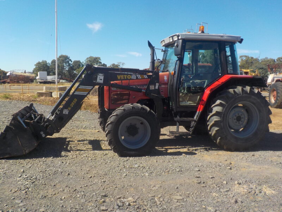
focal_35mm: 30
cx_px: 141
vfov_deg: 46.8
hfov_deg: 60.0
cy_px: 106
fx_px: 244
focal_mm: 4.1
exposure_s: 1/1000
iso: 125
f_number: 3.3
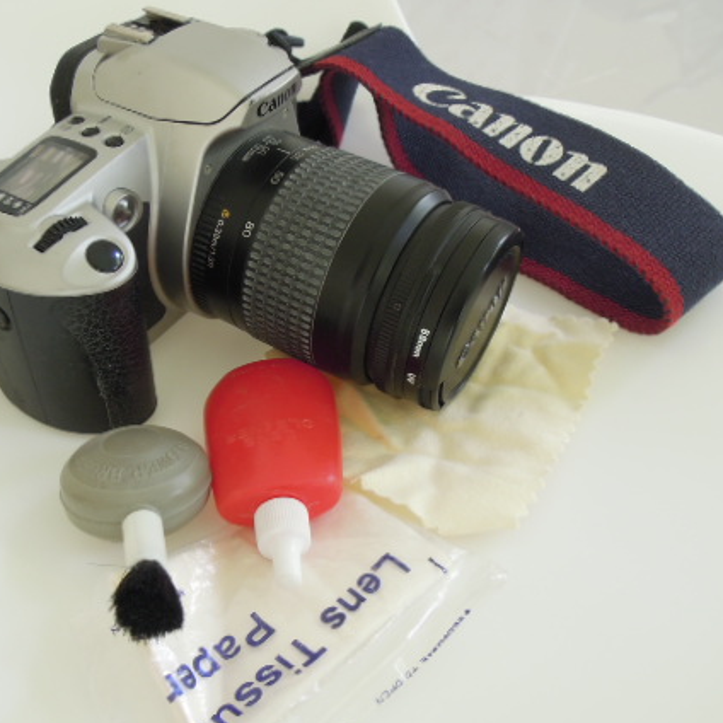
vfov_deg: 51.1
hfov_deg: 50.6
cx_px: 275
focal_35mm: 32
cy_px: 363
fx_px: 756
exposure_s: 1/25
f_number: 2.8
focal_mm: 4.3
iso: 160
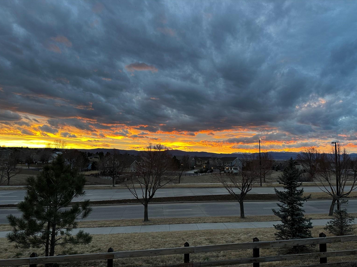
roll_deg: -0.7
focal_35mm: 25
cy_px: 138
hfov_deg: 69.4
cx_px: 176
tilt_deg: +4.3
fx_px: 258
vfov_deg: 54.9
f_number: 1.78
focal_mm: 6.86
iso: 125
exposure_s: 1/60
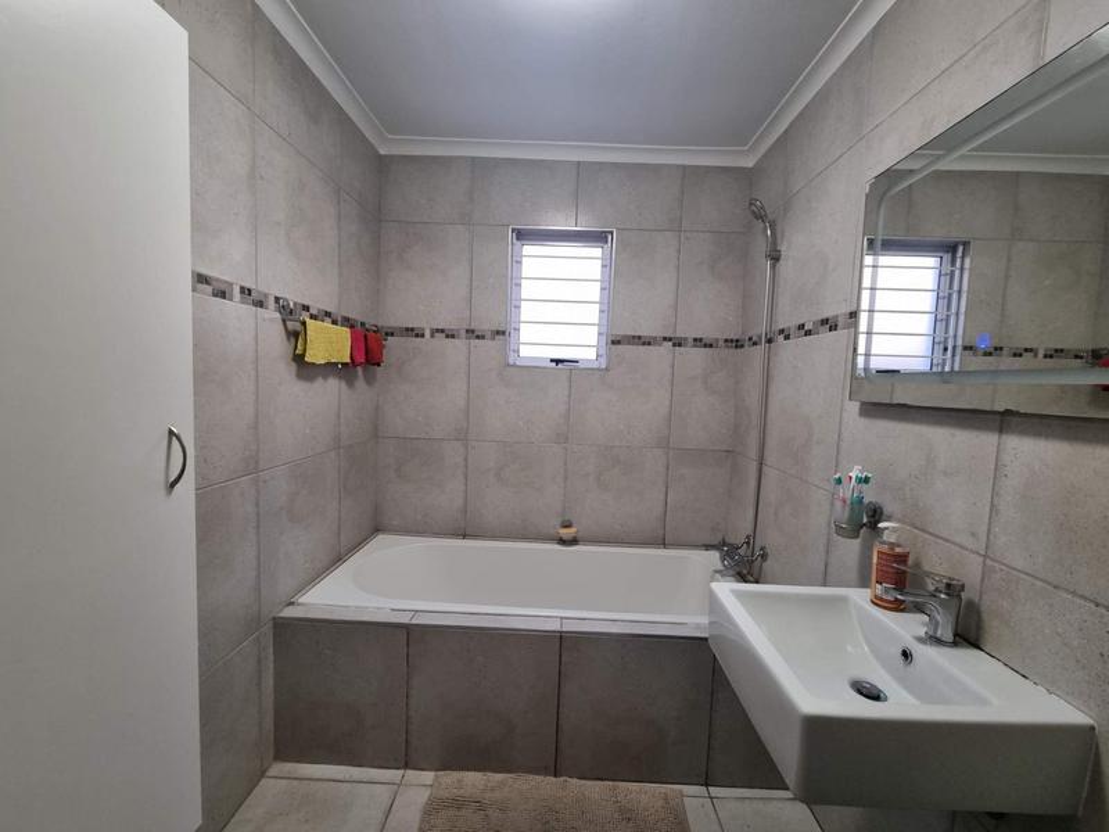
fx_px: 416
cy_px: 416
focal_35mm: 13
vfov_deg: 89.9
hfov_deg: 106.2
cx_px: 554
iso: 250
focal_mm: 2.2
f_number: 2.2
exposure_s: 1/50
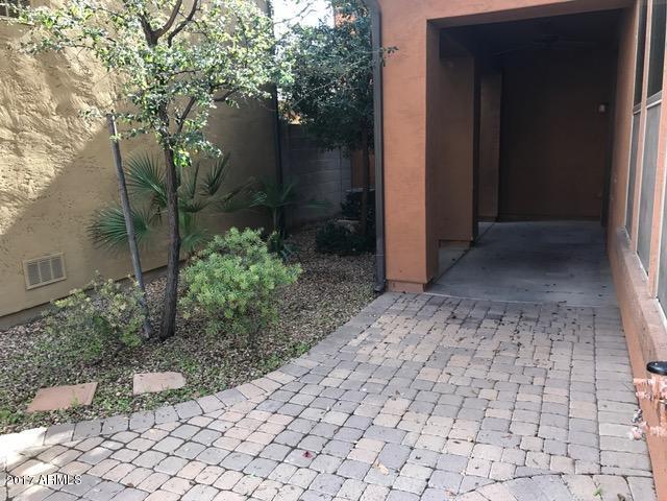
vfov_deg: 49.7
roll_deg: +1.9
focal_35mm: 28
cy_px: 250
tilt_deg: -10.3
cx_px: 334
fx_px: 540
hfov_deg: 63.4
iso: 20
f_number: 1.8
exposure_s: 1/113
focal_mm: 3.99
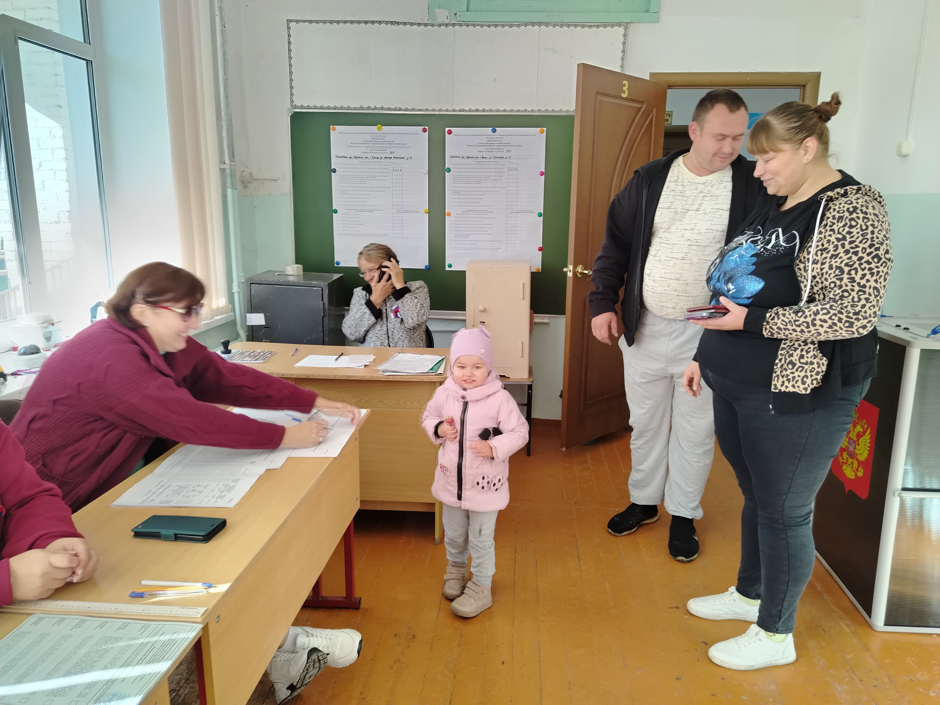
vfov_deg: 56.8
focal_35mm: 24
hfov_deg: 71.6
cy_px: 352
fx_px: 652
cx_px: 470
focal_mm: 5.25
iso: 173
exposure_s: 1/50
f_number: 1.75
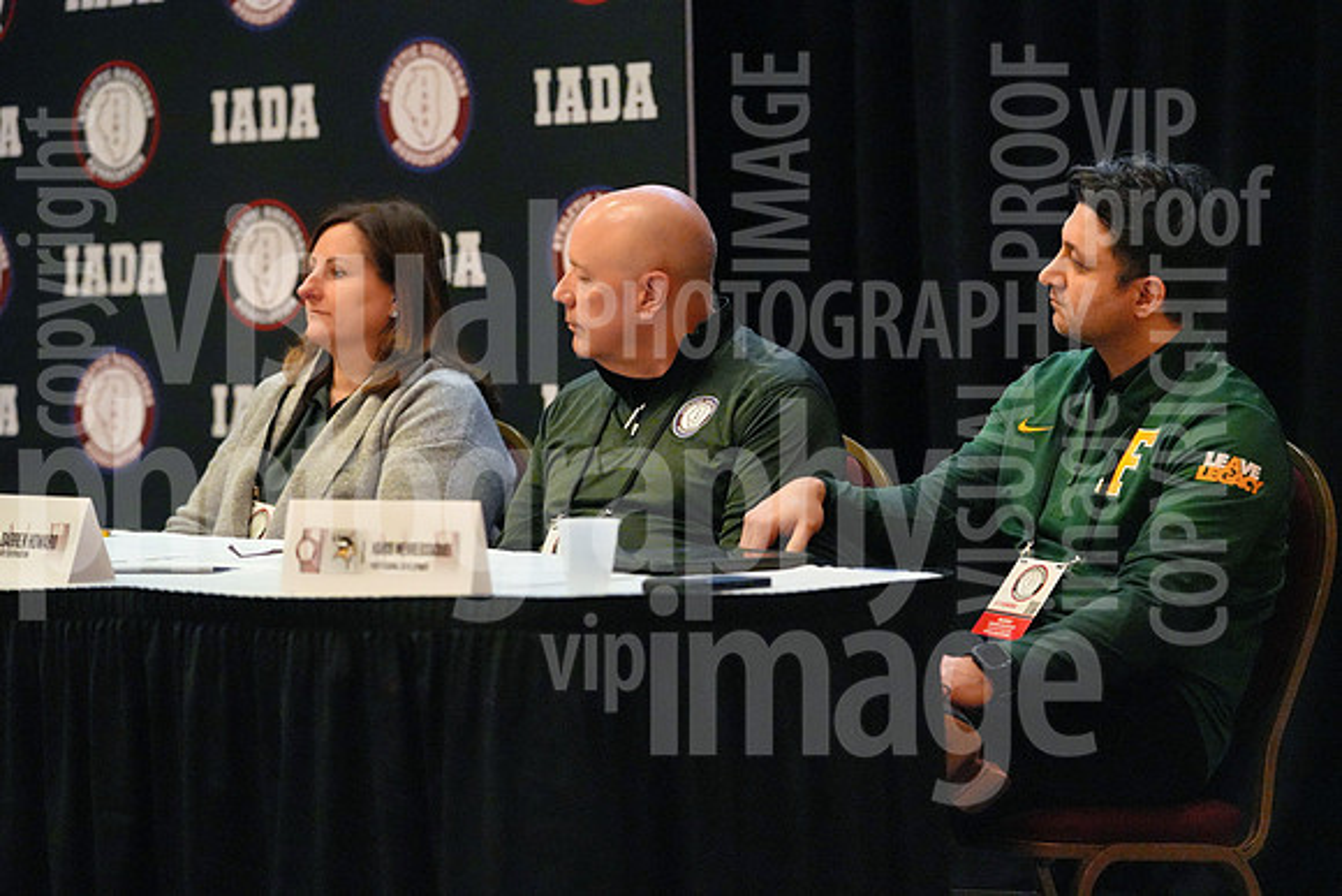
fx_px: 4176
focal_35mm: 112
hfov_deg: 18.3
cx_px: 671
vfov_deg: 12.2
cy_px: 448
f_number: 3.5
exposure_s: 1/250
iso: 12800
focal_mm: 112
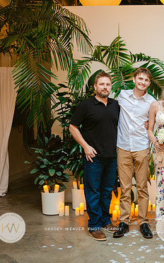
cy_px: 134
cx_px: 170
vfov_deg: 37.5
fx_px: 386
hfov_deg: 22.9
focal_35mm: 54
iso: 1000
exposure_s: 1/250
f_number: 2.8
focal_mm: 33.2
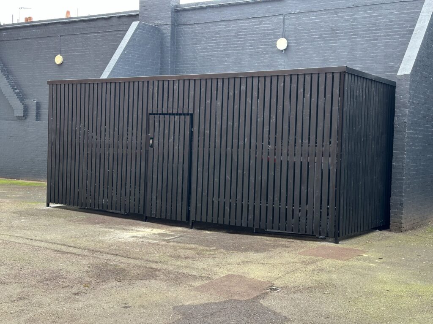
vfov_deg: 30.3
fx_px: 600
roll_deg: -1.8
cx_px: 216
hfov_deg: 39.7
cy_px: 162
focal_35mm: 48
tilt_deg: -1.6
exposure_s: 1/121
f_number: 1.78
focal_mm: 6.86
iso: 80
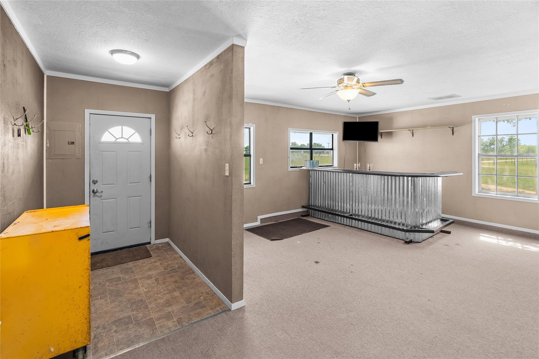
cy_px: 180
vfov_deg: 73.8
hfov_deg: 96.7
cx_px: 270
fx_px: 240
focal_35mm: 16
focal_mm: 16
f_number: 7.1
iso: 100
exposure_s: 2.5
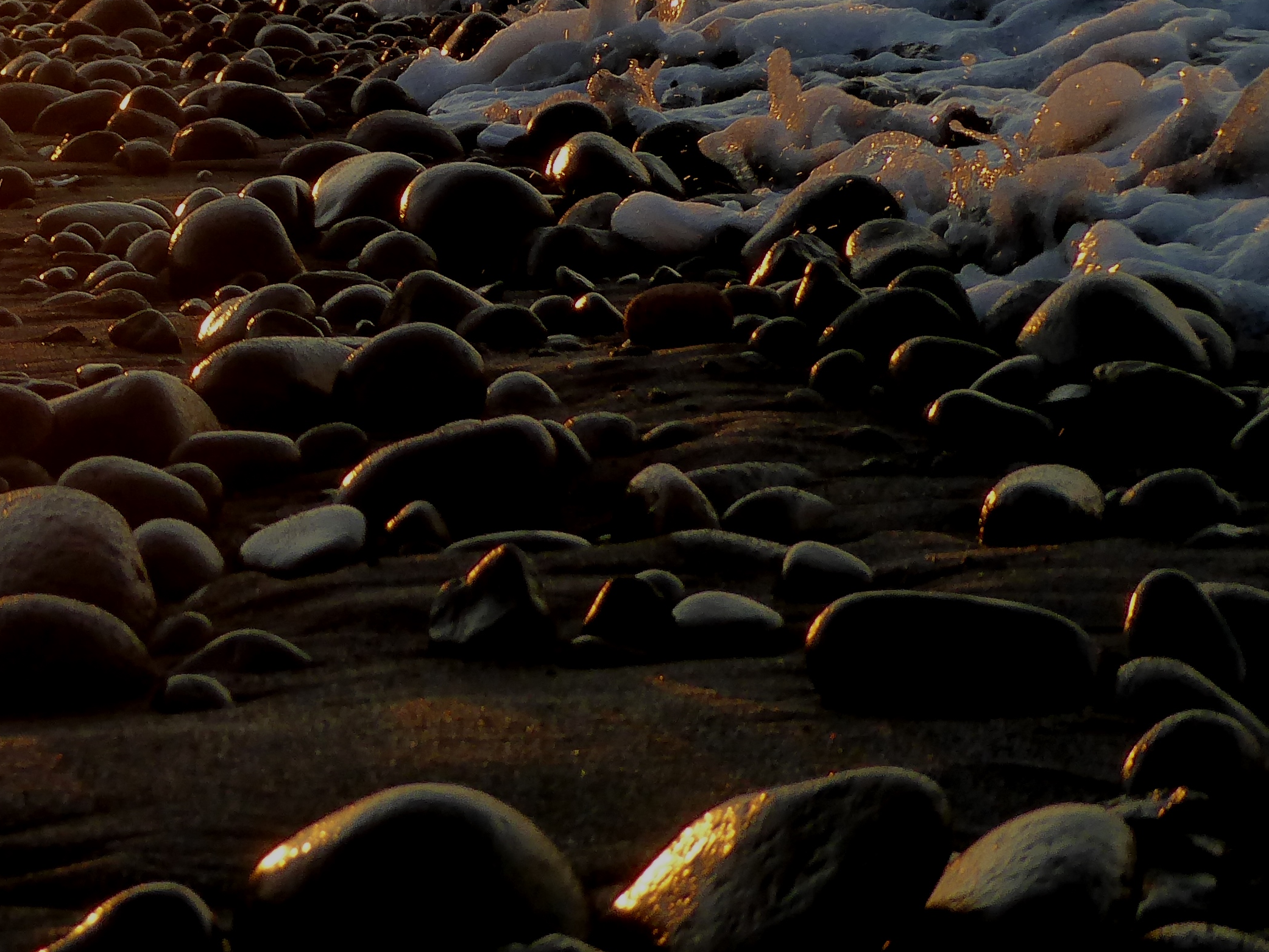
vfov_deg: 11.0
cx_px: 52
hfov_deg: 14.5
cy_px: 116
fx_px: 4912
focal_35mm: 134
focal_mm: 9.6
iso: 200
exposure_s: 1/500
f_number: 4.1
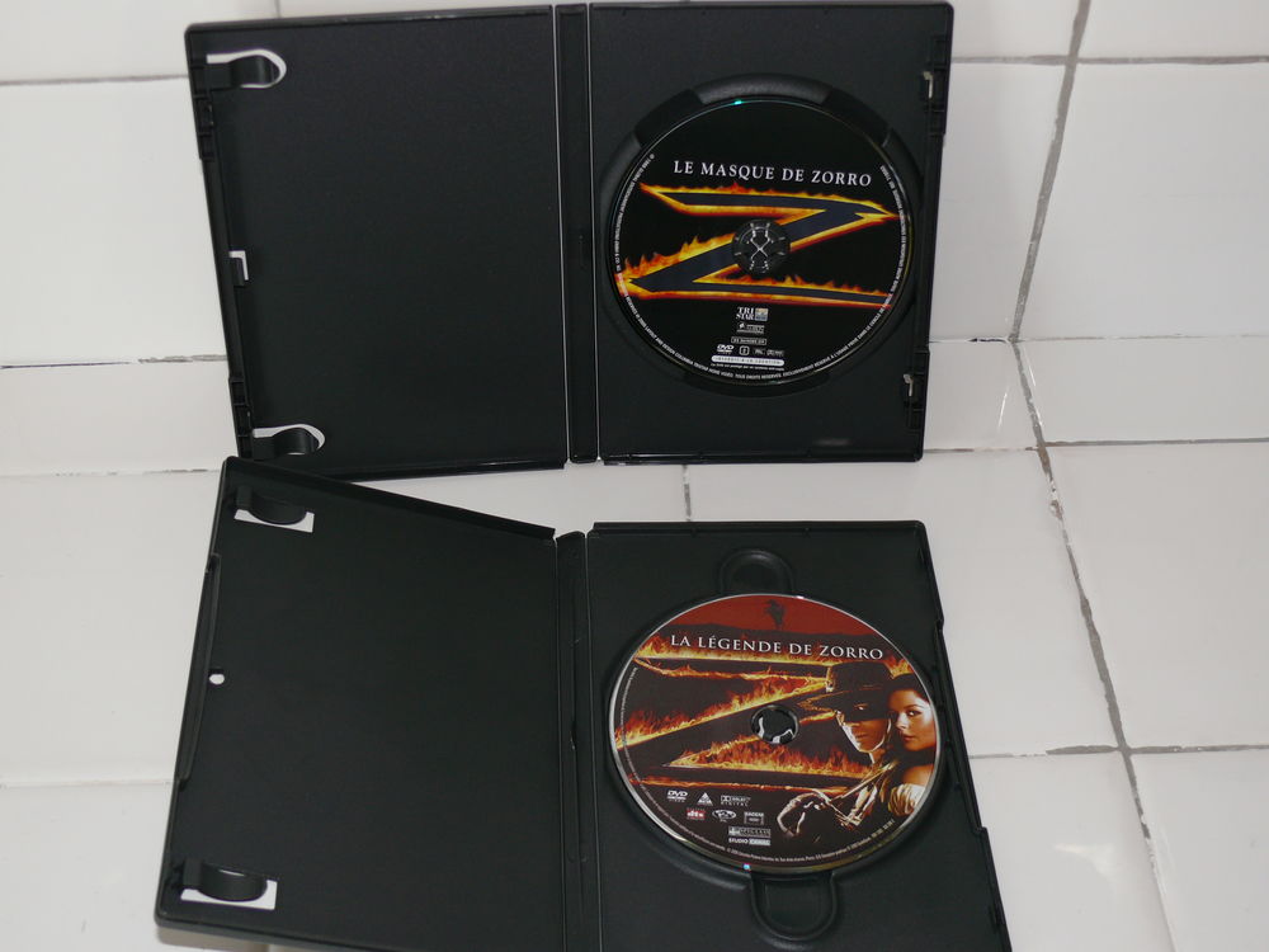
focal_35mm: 48
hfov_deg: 39.7
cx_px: 634
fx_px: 1760
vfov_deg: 30.3
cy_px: 476
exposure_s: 1/30
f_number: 3.2
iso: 100
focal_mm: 9.2
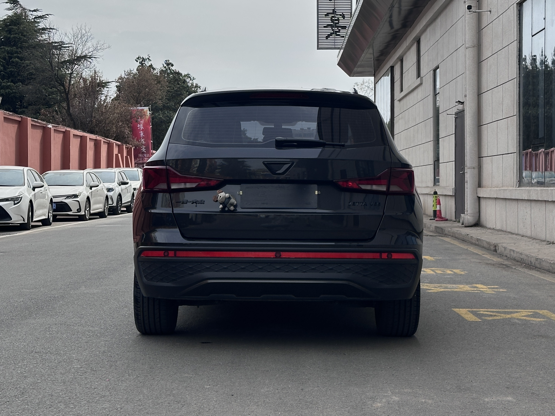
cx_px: 278
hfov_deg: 39.7
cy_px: 208
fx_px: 770
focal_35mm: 48
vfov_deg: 30.3
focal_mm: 6.86
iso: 64
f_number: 1.78
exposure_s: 1/4785
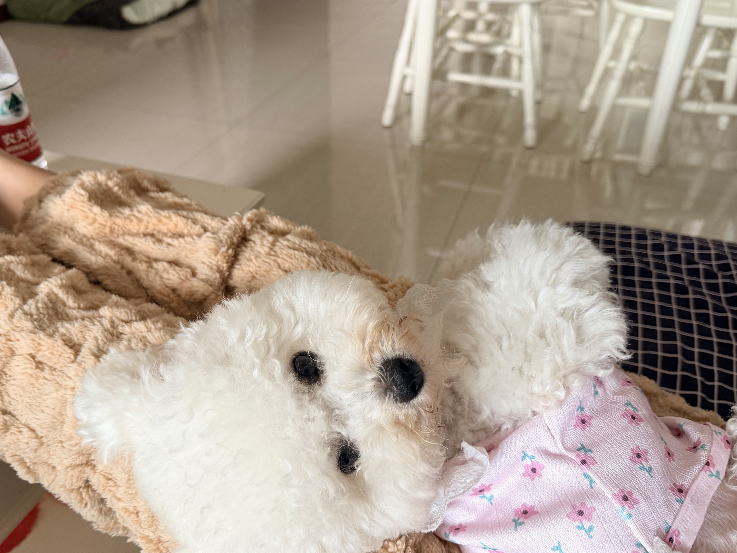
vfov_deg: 45.4
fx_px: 660
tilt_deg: -34.1
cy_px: 274
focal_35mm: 31
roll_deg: -1.5
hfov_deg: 58.3
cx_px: 358
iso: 250
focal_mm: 6.76
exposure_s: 1/50
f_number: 1.78
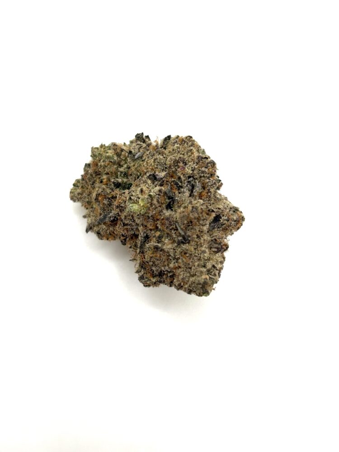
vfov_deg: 36.8
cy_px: 226
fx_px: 679
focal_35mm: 52
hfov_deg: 28.0
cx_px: 170
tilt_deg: -79.9
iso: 40
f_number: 1.6
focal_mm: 5.96
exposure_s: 1/459
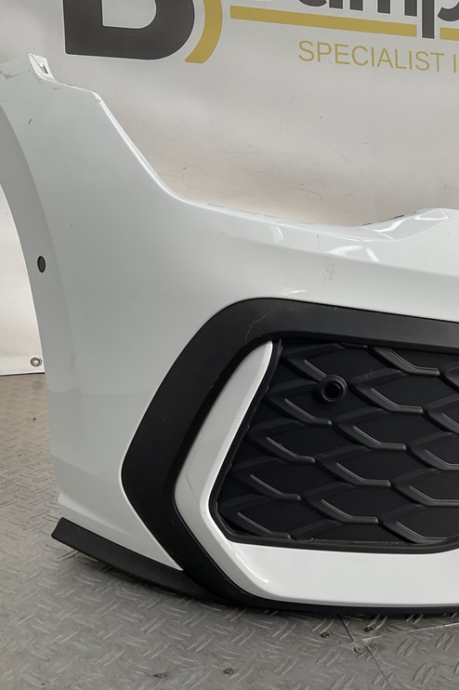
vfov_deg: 47.4
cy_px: 350
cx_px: 366
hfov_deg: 31.8
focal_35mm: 41
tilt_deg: -12.3
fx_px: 785
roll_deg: -2.7
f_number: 1.8
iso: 16
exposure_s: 1/346
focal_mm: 3
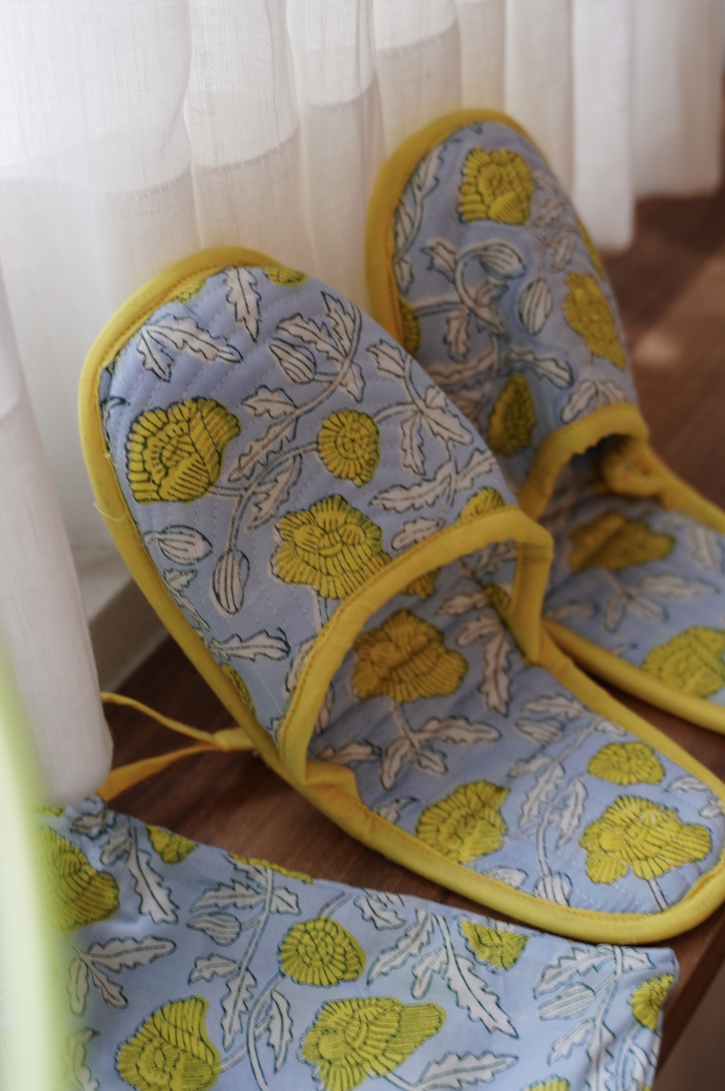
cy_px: 546
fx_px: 1544
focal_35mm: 51
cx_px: 362
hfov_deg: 26.4
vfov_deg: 38.9
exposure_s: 1/4
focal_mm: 34
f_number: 2.8
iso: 100
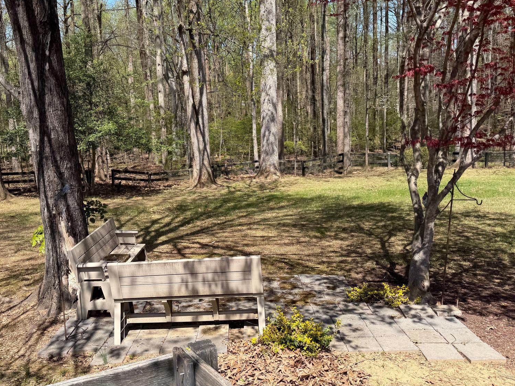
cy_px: 168
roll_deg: +0.2
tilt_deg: -8.6
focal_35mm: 33
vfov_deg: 42.9
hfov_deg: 55.1
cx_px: 214
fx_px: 491
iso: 80
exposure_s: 1/2801
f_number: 1.78
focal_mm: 6.76
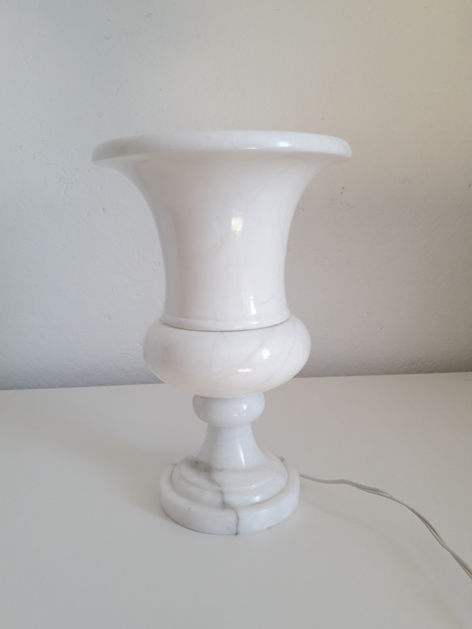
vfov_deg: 63.4
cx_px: 236
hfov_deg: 49.7
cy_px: 314
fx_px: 509
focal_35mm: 28
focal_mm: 3.7
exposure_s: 1/50
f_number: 1.9
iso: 50
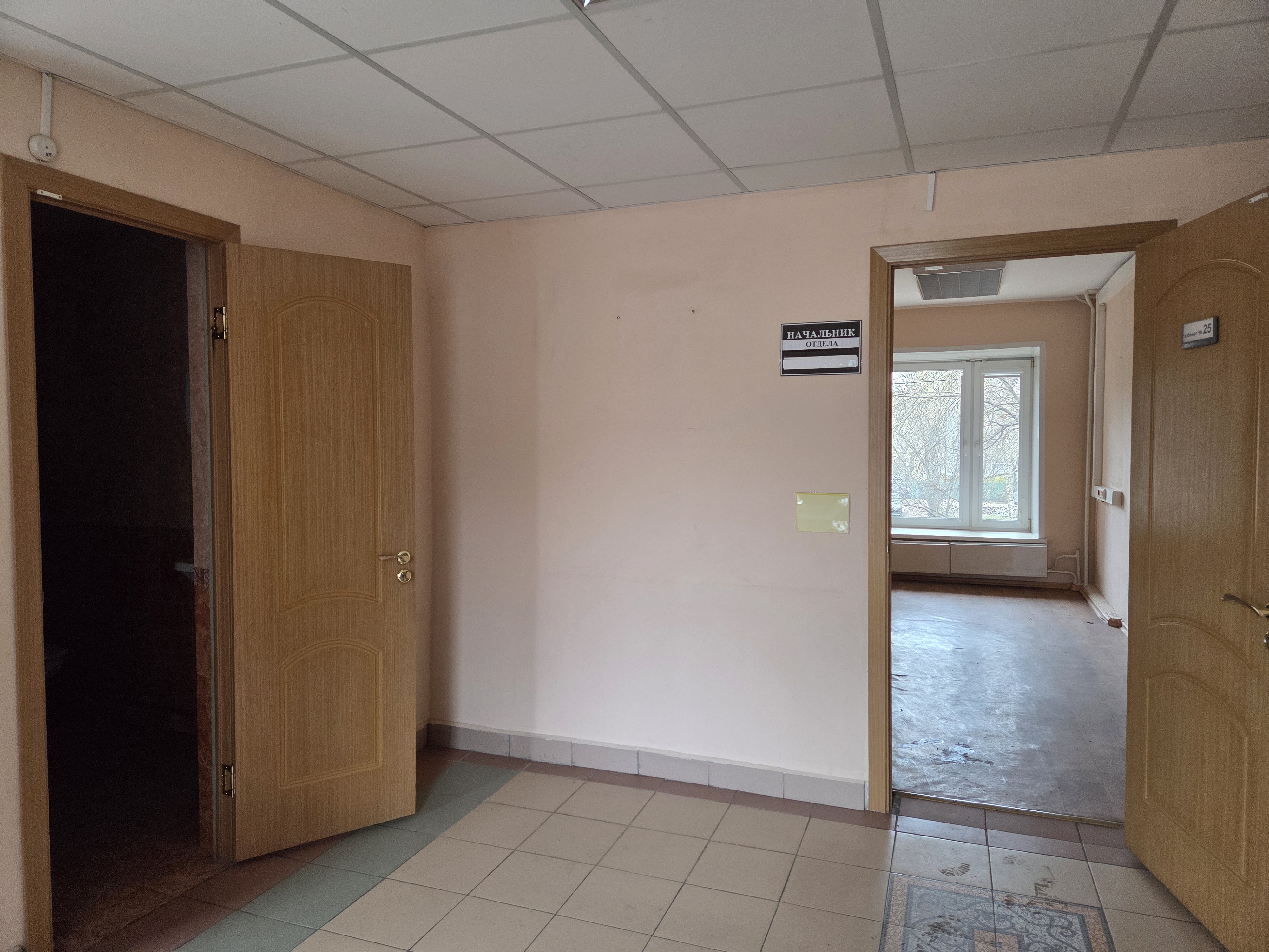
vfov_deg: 58.9
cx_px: 634
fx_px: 843
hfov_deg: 73.9
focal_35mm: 23
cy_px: 476
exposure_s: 1/100
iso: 250
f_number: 1.8
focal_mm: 5.4
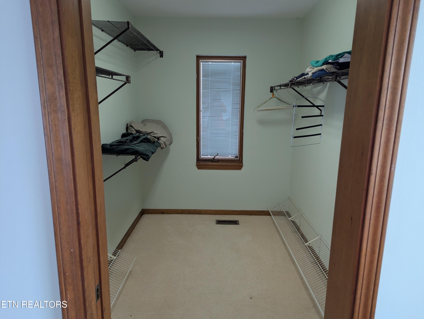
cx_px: 212
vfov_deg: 56.9
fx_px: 294
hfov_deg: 71.5
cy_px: 160
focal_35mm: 24
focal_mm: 6.81
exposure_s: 1/120
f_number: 1.85
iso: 396
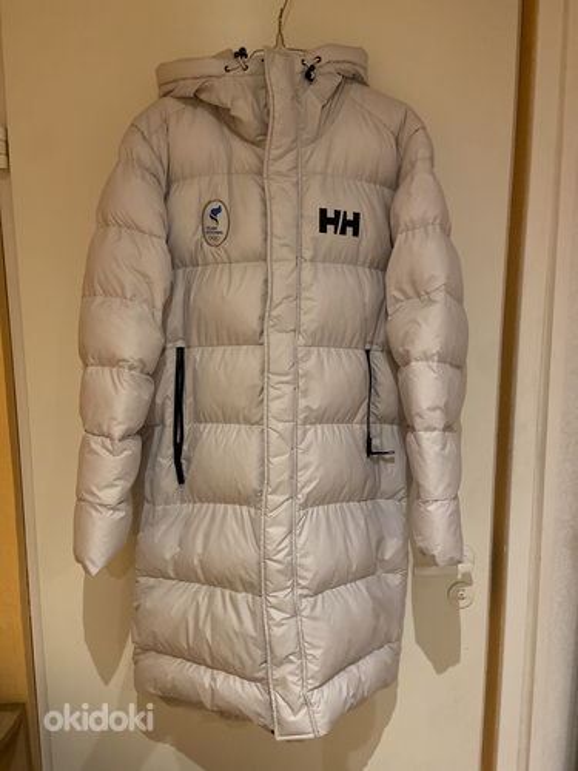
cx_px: 289
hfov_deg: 53.1
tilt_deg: -9.0
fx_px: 579
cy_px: 386
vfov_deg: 67.3
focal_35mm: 26
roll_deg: +0.4
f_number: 1.8
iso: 500
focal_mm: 4.25
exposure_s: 1/41
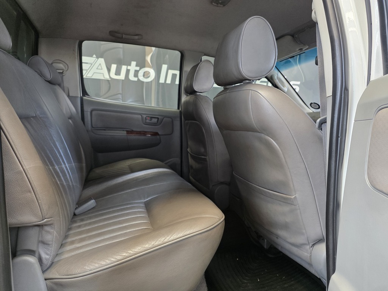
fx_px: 258
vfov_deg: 58.9
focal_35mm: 23
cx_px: 194
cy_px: 146
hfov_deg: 73.9
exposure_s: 1/100
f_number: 1.7
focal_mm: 6.25
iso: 200
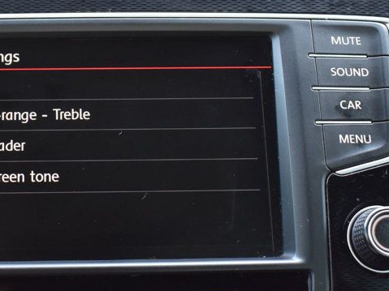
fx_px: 865
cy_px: 107
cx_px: 80
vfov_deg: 19.1
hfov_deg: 24.9
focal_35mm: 77
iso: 1250
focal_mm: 25
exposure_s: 1/15
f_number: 6.3
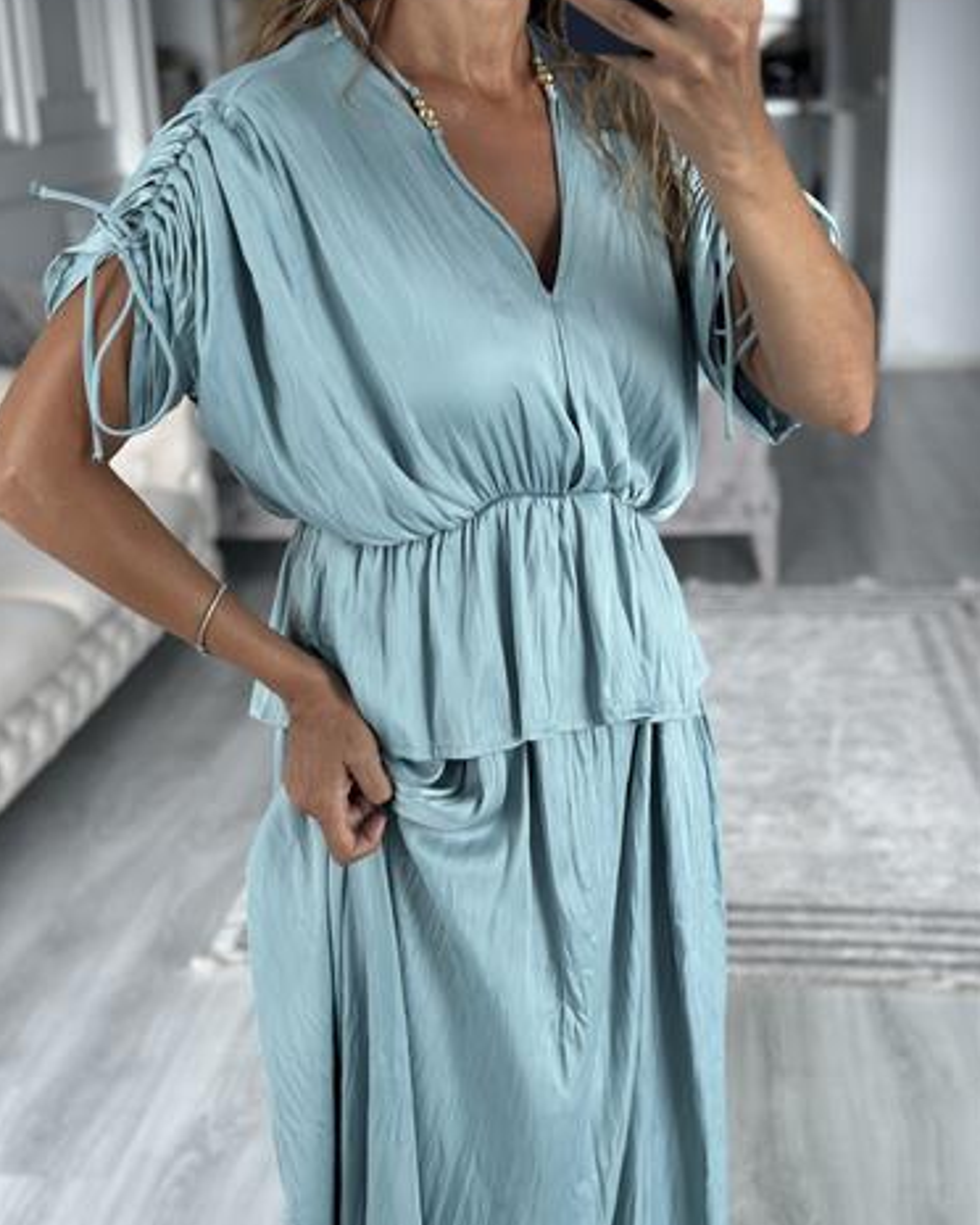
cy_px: 627
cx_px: 485
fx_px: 1849
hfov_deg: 29.7
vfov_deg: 36.7
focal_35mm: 51
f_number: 1.78
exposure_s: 1/60
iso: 160
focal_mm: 6.86
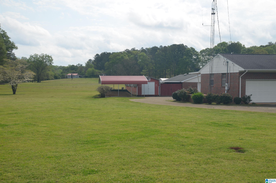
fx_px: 321
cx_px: 138
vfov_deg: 31.7
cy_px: 92
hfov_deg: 46.5
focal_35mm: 42
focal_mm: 28
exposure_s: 1/320
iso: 100
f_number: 9
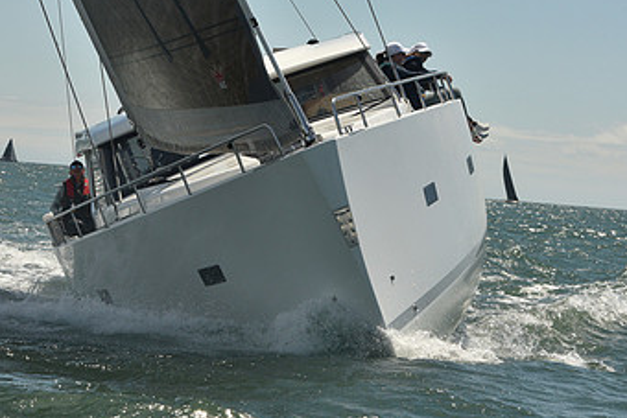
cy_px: 168
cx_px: 312
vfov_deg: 8.5
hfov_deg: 12.7
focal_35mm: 162
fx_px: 2823
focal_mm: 95
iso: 320
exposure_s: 1/800
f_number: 13
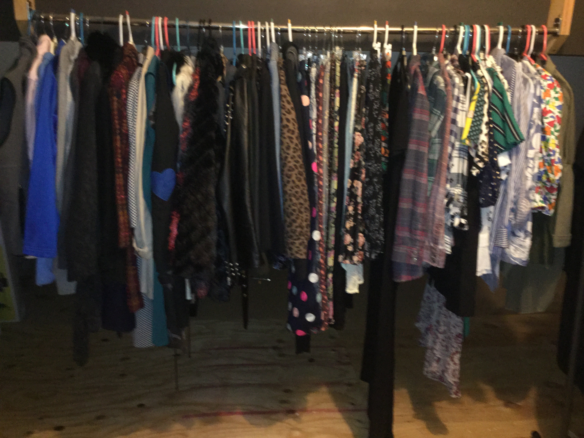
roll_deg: -1.6
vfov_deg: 45.4
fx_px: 523
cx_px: 292
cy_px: 219
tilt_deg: -12.9
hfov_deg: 58.4
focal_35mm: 31
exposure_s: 1/16
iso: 200
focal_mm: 3.3
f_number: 2.4
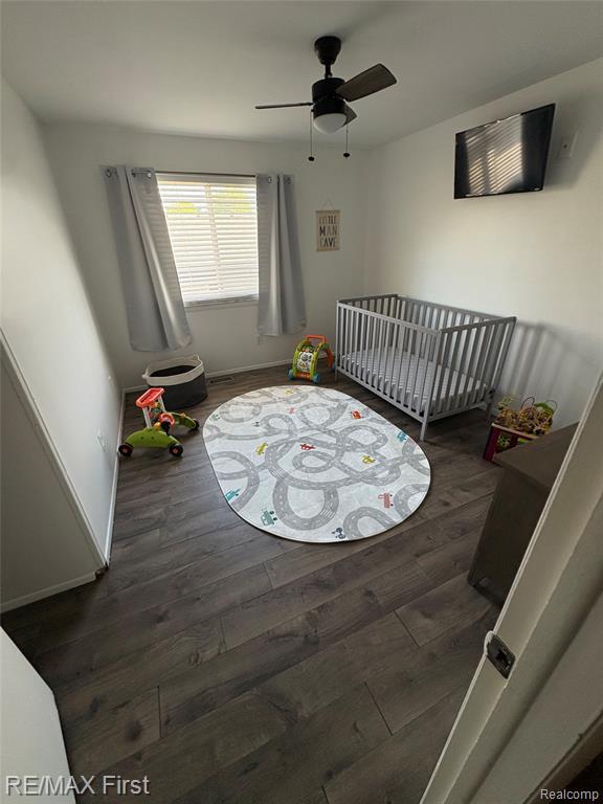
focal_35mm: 14
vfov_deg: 102.1
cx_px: 302
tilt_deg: -26.3
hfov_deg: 85.7
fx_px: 325
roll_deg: +2.5
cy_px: 402
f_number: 2.2
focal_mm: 2.22
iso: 250
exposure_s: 1/79
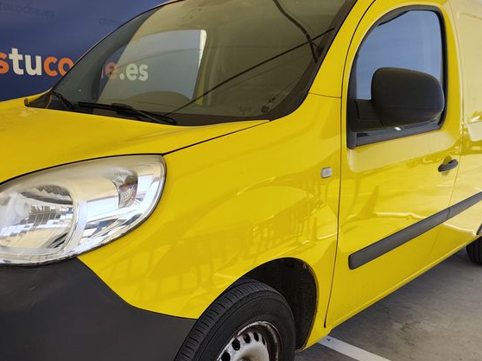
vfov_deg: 42.8
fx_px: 459
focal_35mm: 33
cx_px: 155
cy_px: 202
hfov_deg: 54.1
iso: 50
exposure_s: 1/370
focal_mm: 6.19
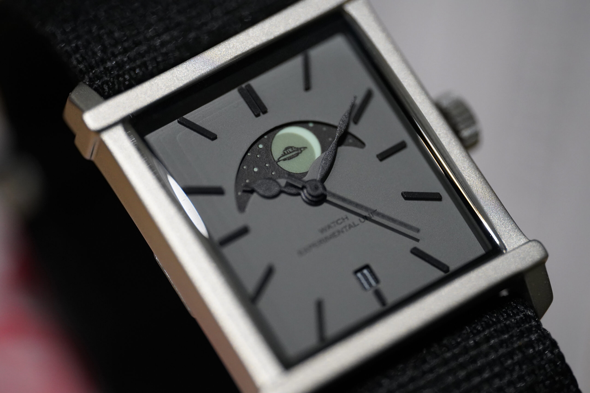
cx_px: 295
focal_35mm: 105
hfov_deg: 19.5
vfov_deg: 13.0
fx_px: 1721
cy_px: 196
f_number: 2.8
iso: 5000
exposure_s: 1/125
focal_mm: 105
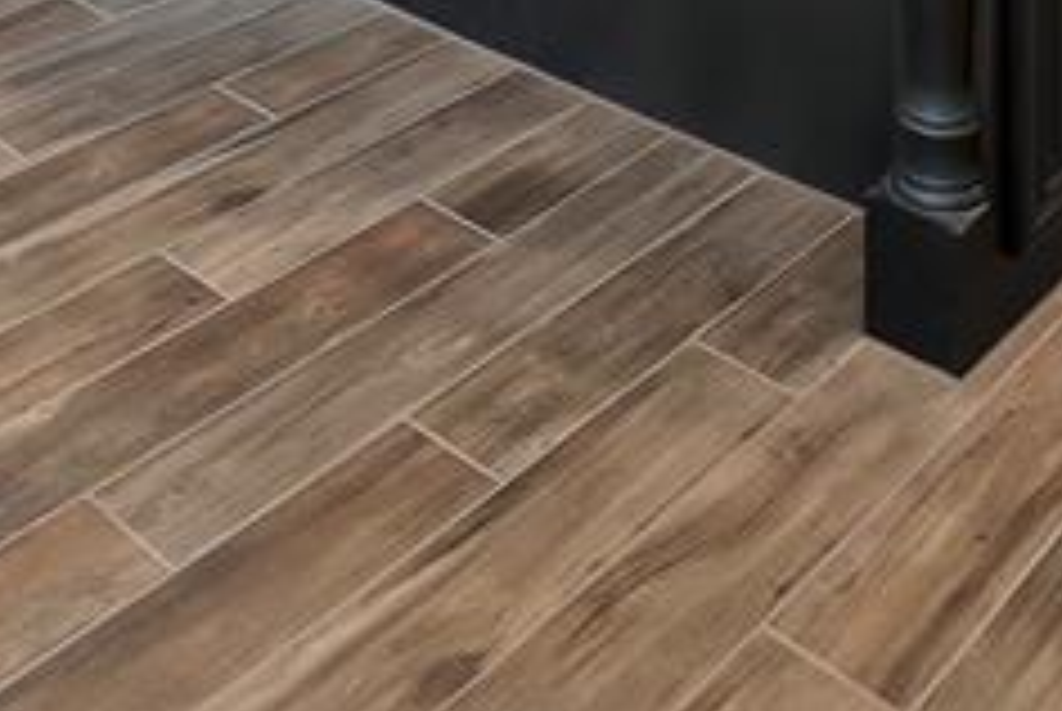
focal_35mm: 52
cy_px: -736
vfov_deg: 17.7
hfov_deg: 37.7
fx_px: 1536
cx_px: 706
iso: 640
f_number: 9
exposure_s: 1/3
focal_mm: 12
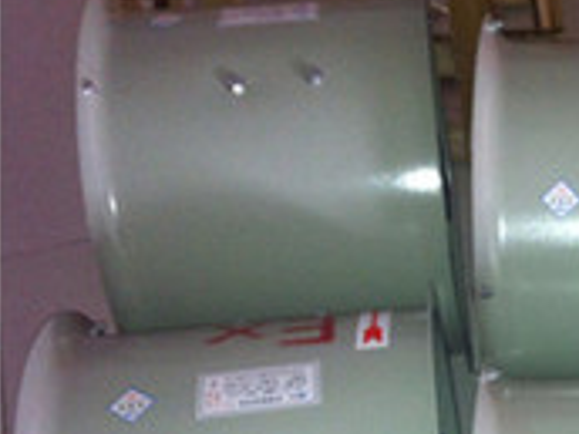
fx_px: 1355
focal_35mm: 81
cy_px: 447
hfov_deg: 22.5
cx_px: 670
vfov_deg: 17.7
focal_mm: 3.85
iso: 125
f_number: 2.8
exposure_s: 1/15
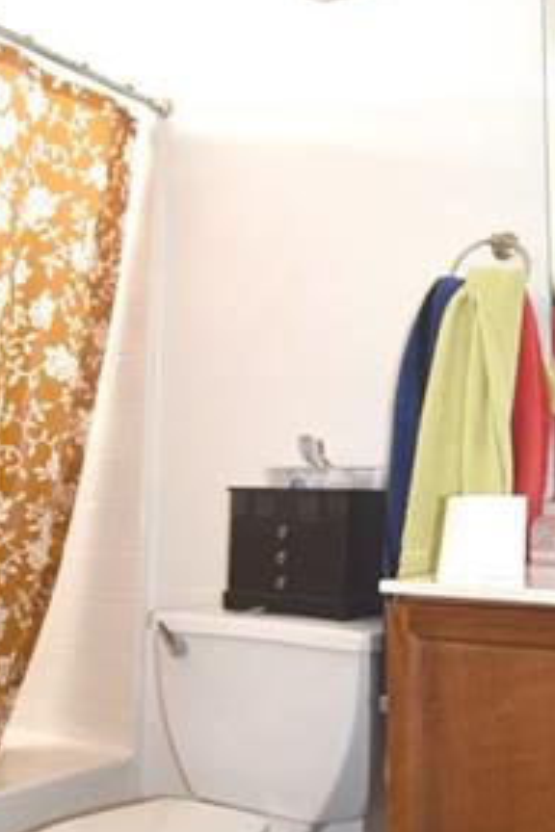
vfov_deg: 48.3
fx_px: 925
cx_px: 376
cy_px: 352
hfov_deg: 33.1
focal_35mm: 40
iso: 400
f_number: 4.5
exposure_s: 1/80
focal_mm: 10
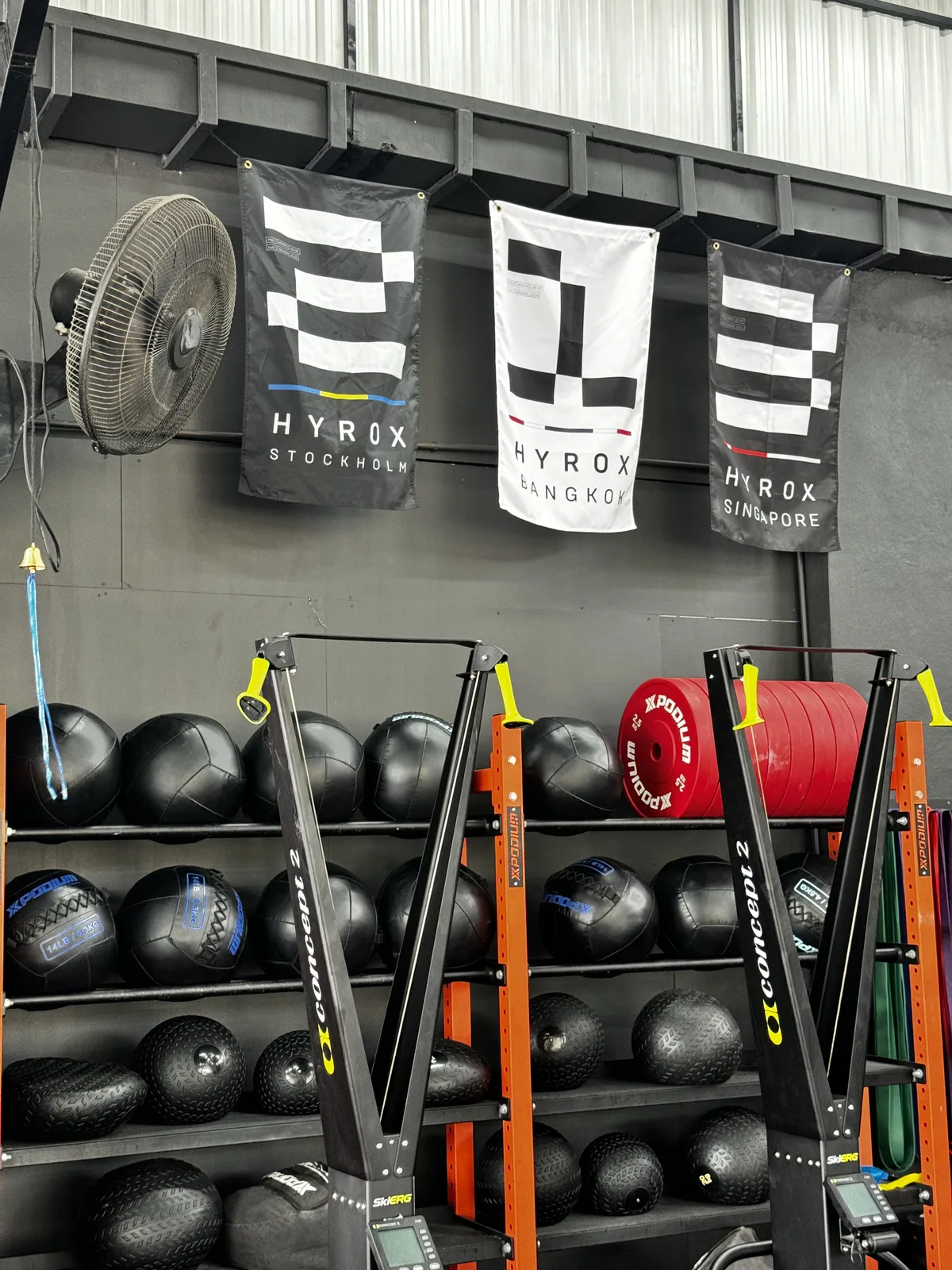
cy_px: 635
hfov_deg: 30.3
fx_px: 1760
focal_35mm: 48
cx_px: 476
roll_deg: +1.5
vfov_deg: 39.7
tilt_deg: +6.8
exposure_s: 1/50
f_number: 1.78
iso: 200
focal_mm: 6.76
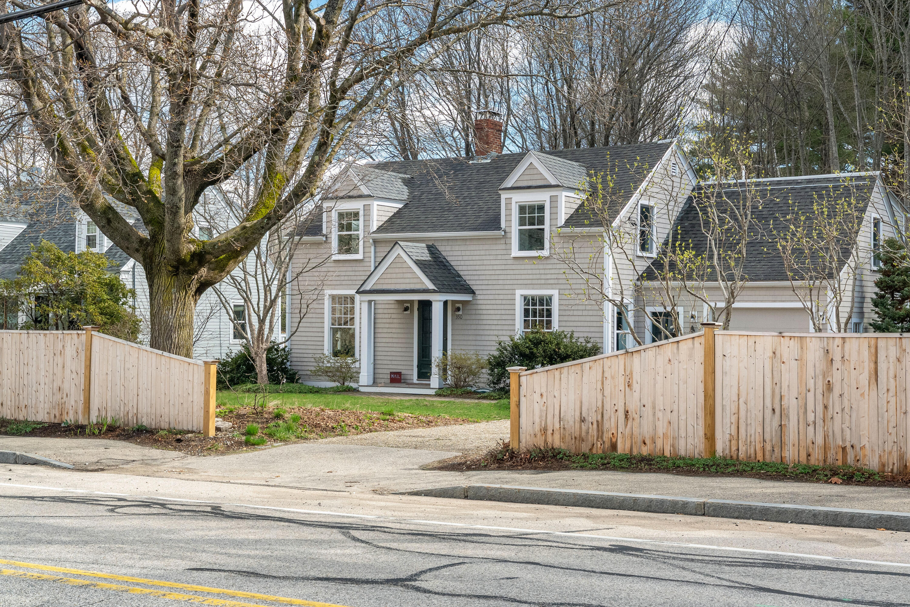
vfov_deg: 27.0
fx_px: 1264
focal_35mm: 50
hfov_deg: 39.6
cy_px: 304
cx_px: 455
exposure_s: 1/160
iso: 3200
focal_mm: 50
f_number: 13
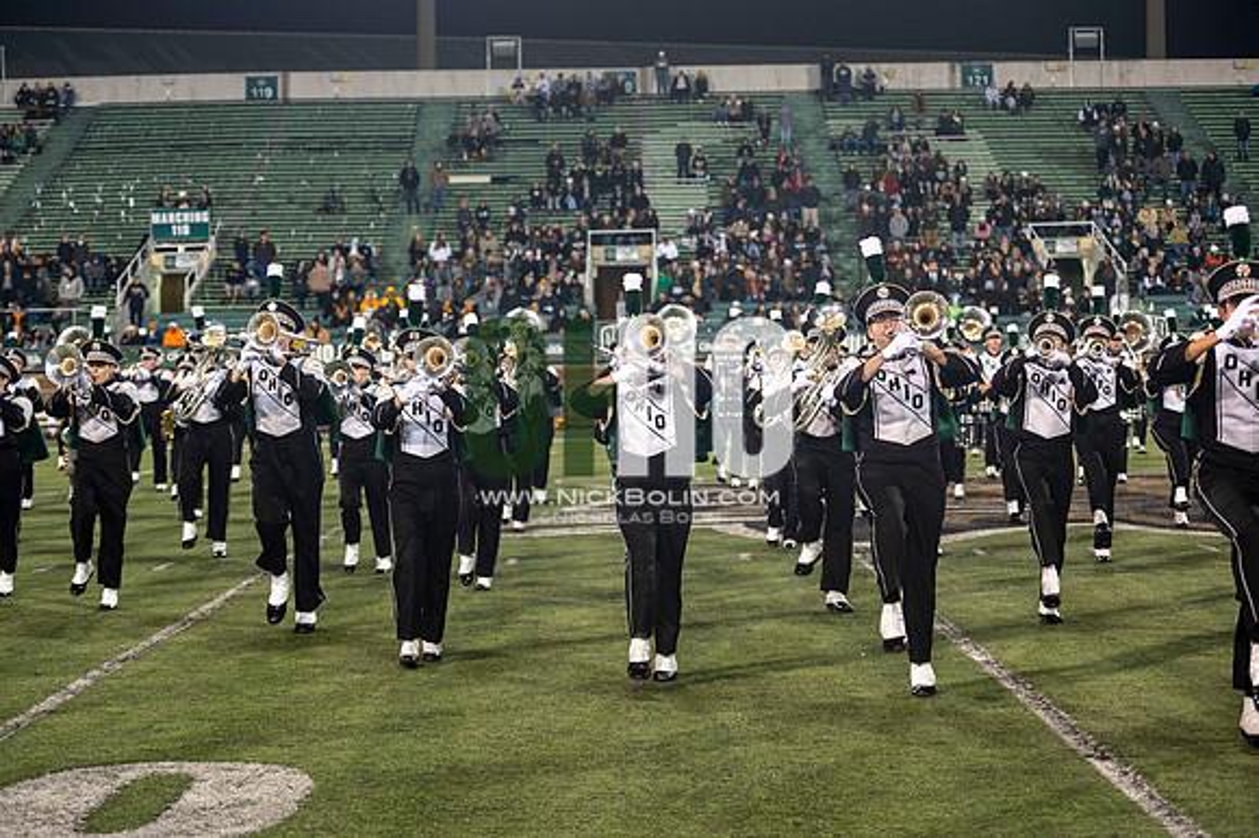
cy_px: 419
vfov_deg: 19.4
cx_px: 630
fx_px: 2447
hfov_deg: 28.9
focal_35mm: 70
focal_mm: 70
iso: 1000
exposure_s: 1/500
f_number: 2.8
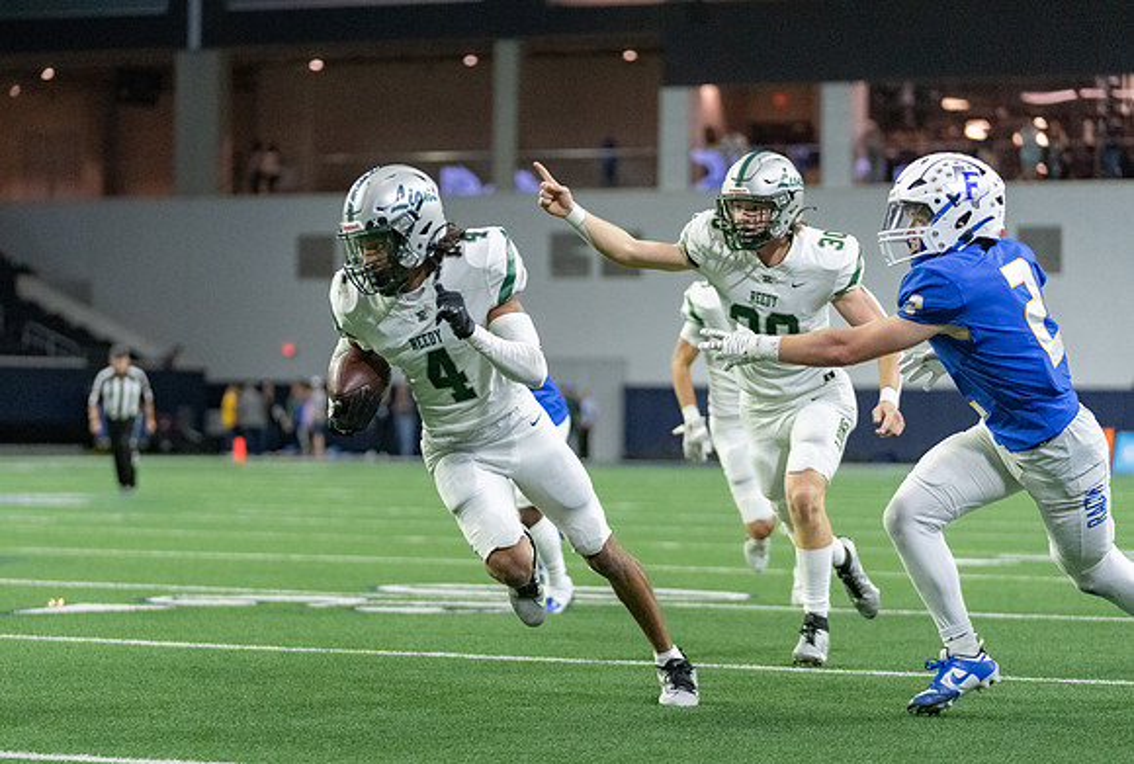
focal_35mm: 141
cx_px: 463
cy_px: 414
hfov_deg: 14.5
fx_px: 4458
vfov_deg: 9.8
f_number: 2.8
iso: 4000
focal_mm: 113
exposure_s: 1/1250
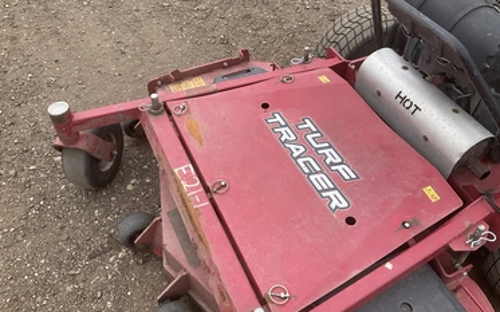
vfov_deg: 38.2
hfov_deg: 58.1
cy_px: 126
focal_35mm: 33
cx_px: 243
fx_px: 450
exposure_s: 1/739
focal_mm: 3
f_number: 1.8
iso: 25
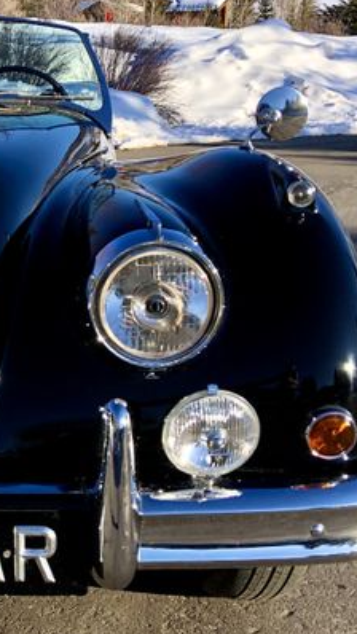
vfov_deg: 42.1
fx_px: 824
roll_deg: +2.8
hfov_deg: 22.5
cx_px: -73
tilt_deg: -15.8
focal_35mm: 49
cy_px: 295
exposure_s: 1/1567
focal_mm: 3.99
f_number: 1.8
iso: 20
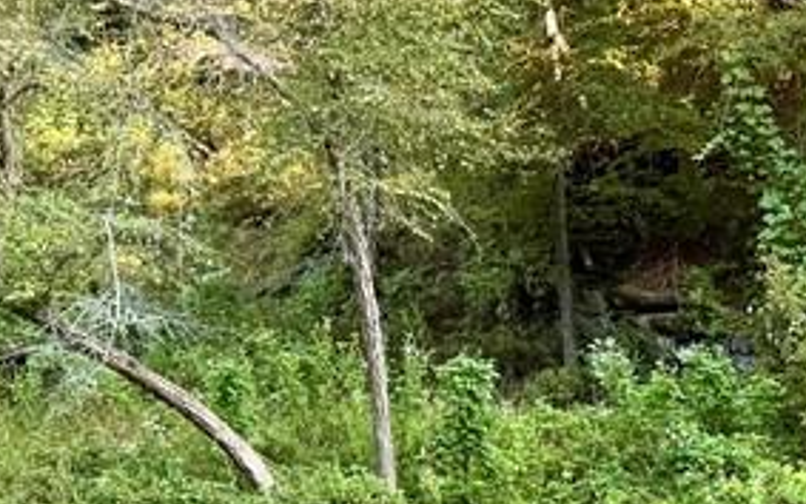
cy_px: 538
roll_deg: +1.3
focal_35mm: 92
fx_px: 2021
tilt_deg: -1.7
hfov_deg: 21.2
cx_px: 937
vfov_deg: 13.9
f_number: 1.78
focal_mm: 6.76
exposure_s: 1/121
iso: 80
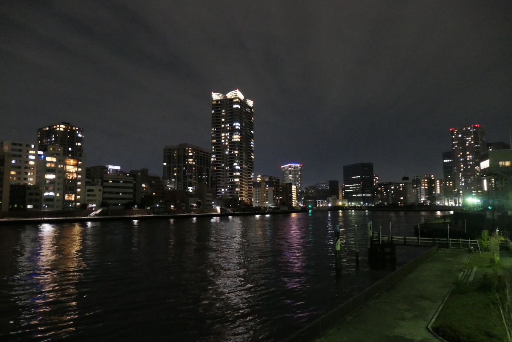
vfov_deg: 53.1
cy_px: 171
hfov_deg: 73.7
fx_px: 341
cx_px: 256
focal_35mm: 24
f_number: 3.3
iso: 3200
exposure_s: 1/13
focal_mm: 8.8
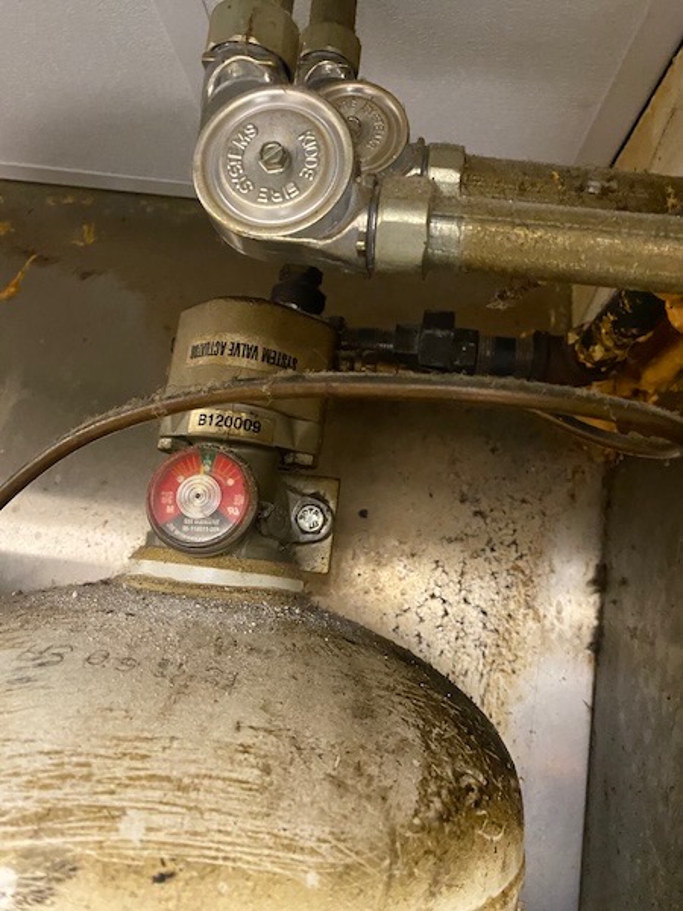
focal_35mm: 26
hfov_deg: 53.1
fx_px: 684
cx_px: 342
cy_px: 456
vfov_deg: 67.3
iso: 640
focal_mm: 4.25
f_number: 1.8
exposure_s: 1/30
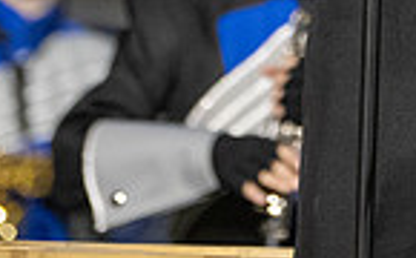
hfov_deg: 2.7
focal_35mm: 789
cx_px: 700
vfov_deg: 1.6
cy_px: -520
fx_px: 8928
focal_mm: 135
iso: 4000
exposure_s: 1/500
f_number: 2.8
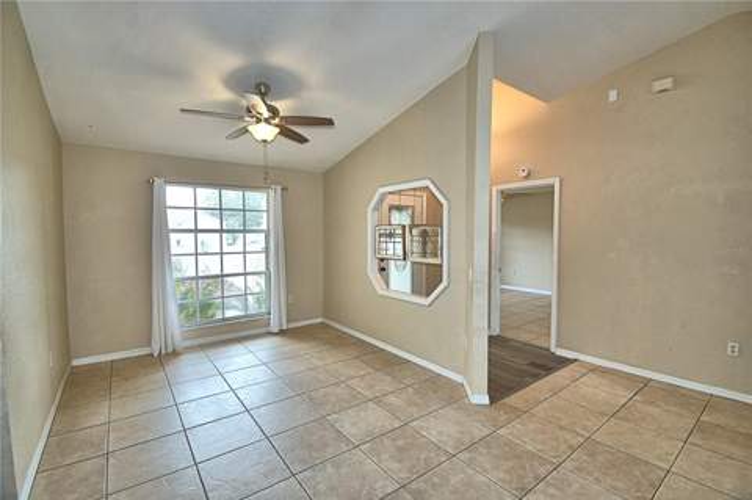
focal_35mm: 15
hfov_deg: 100.4
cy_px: 250
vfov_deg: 77.2
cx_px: 376
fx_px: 313
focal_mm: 10
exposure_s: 1/60
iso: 140
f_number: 4.5
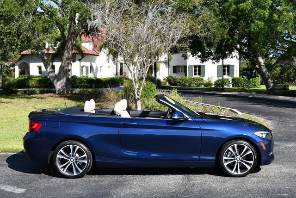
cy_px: 99
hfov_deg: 41.1
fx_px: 395
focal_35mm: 48
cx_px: 148
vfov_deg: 28.1
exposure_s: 1/250
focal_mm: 24
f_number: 8
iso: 140
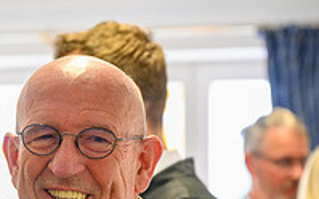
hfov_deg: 10.0
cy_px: 278
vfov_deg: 6.2
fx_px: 1807
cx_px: 19
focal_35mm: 208
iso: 500
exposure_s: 1/160
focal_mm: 70
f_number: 2.8
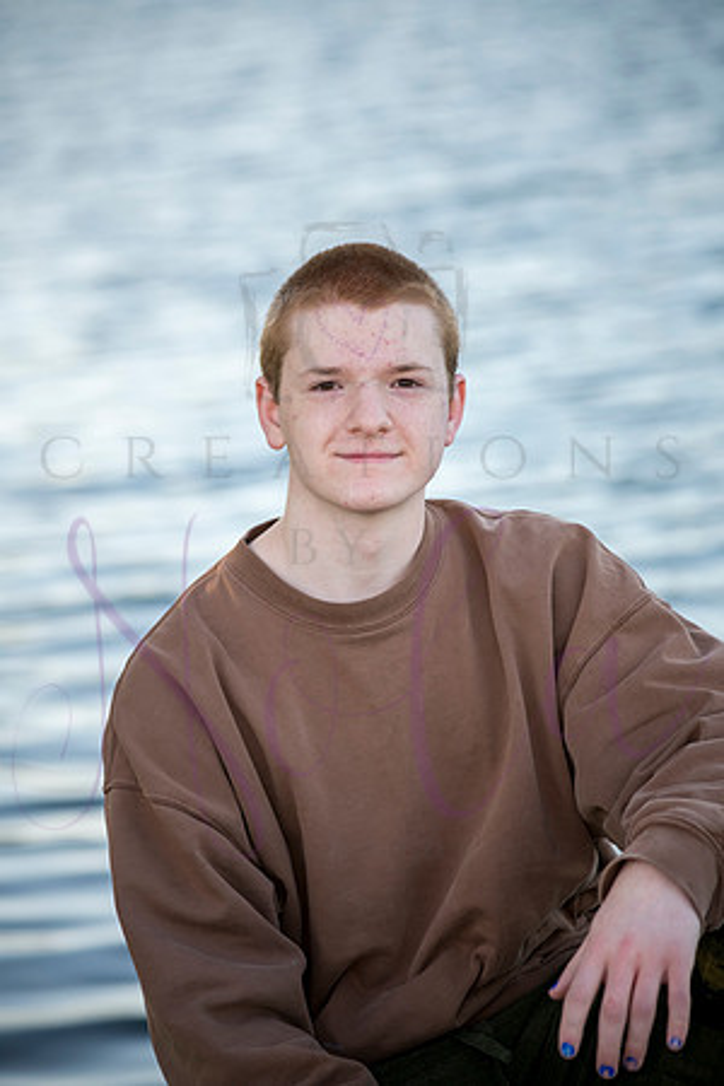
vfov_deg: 16.4
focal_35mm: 125
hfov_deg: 11.0
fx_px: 3771
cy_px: 543
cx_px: 362
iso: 400
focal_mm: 125
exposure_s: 1/640
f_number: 4.5
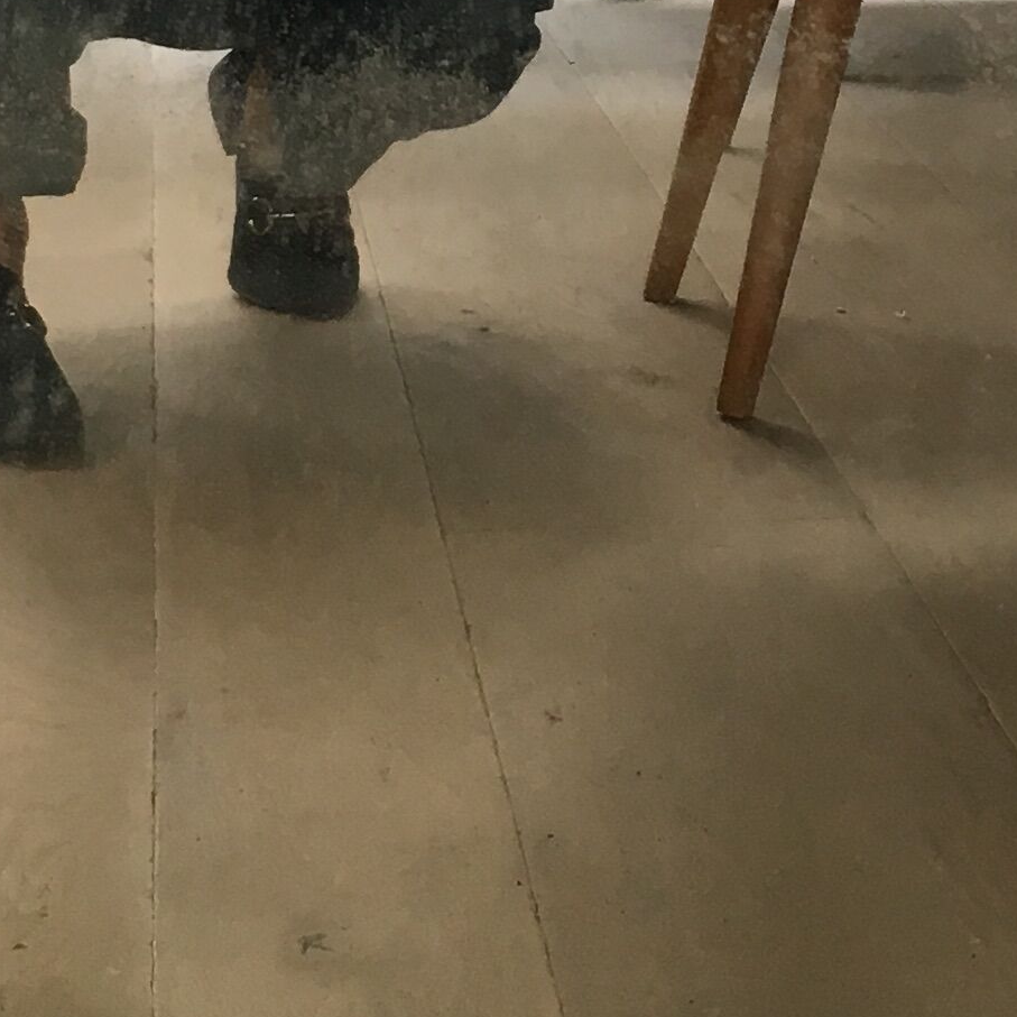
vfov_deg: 14.9
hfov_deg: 15.2
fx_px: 3789
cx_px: 752
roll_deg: -2.2
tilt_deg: -17.5
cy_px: -123
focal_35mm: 114
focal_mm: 4.15
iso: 64
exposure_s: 1/33
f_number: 2.2
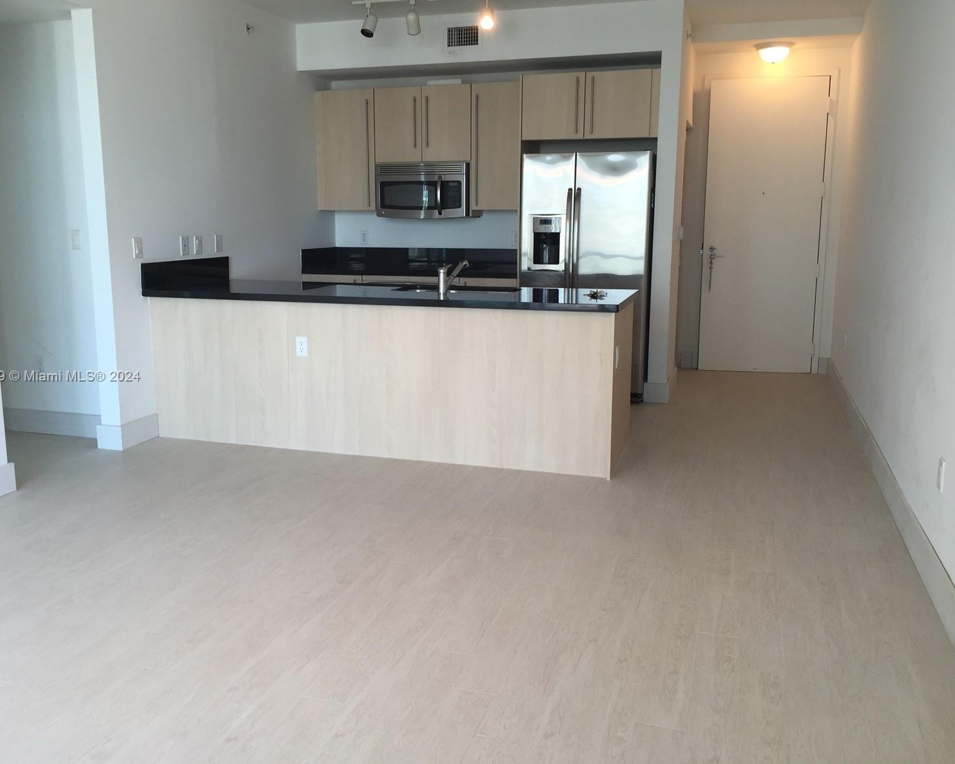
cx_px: 454
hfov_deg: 57.1
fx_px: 876
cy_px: 377
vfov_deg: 47.1
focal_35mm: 31
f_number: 2.2
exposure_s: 1/60
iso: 40
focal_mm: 4.15
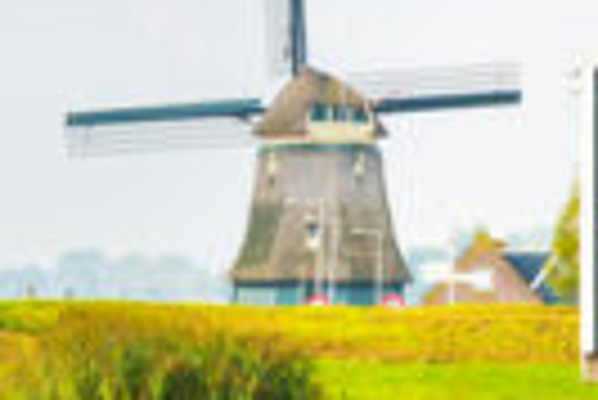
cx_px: 1425
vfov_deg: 4.9
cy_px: 380
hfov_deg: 7.0
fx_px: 4623
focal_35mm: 278
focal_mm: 48
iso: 100
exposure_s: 1/100
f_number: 10
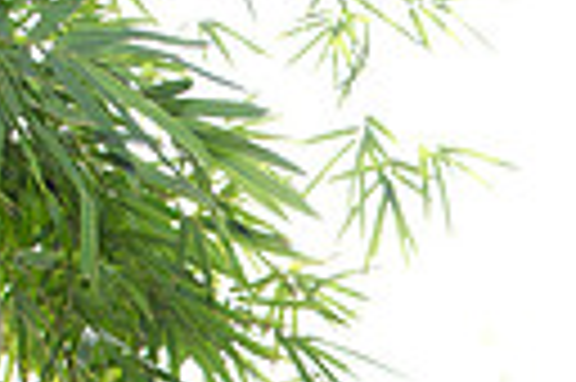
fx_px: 7958
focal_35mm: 498
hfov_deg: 4.1
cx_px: 940
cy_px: 854
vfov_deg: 2.7
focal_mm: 110
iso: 320
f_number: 4.5
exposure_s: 1/160
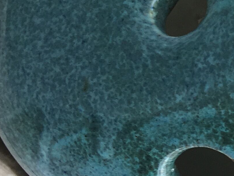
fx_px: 973
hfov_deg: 12.0
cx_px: 486
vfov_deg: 10.2
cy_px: 10
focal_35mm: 144
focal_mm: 4.15
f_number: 2.2
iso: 25
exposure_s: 1/124
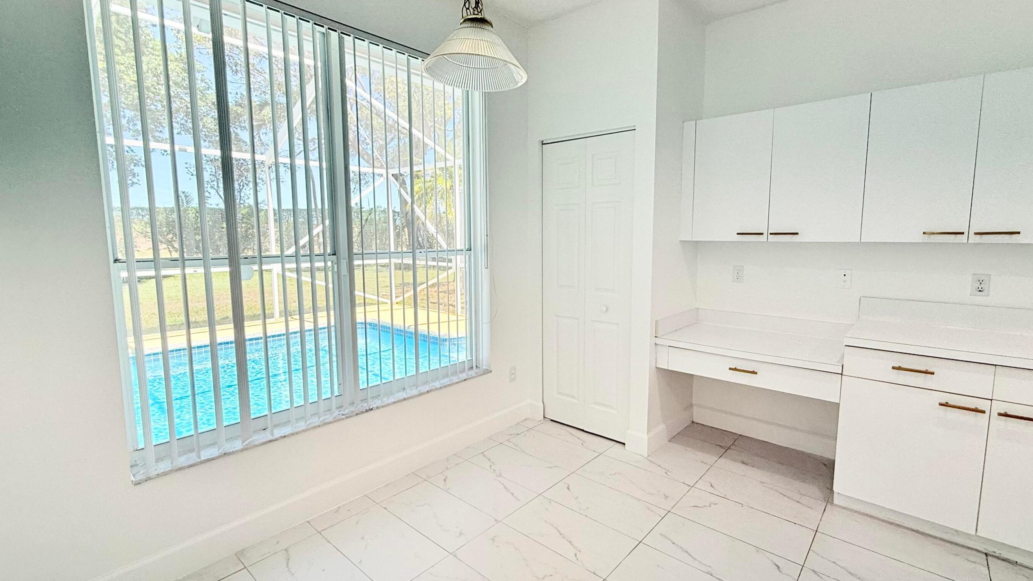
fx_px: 466
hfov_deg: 95.8
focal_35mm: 17
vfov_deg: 63.9
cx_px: 549
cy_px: 287
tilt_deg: -5.4
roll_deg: +0.0
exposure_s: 1/274
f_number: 2.2
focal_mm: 2.22
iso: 64
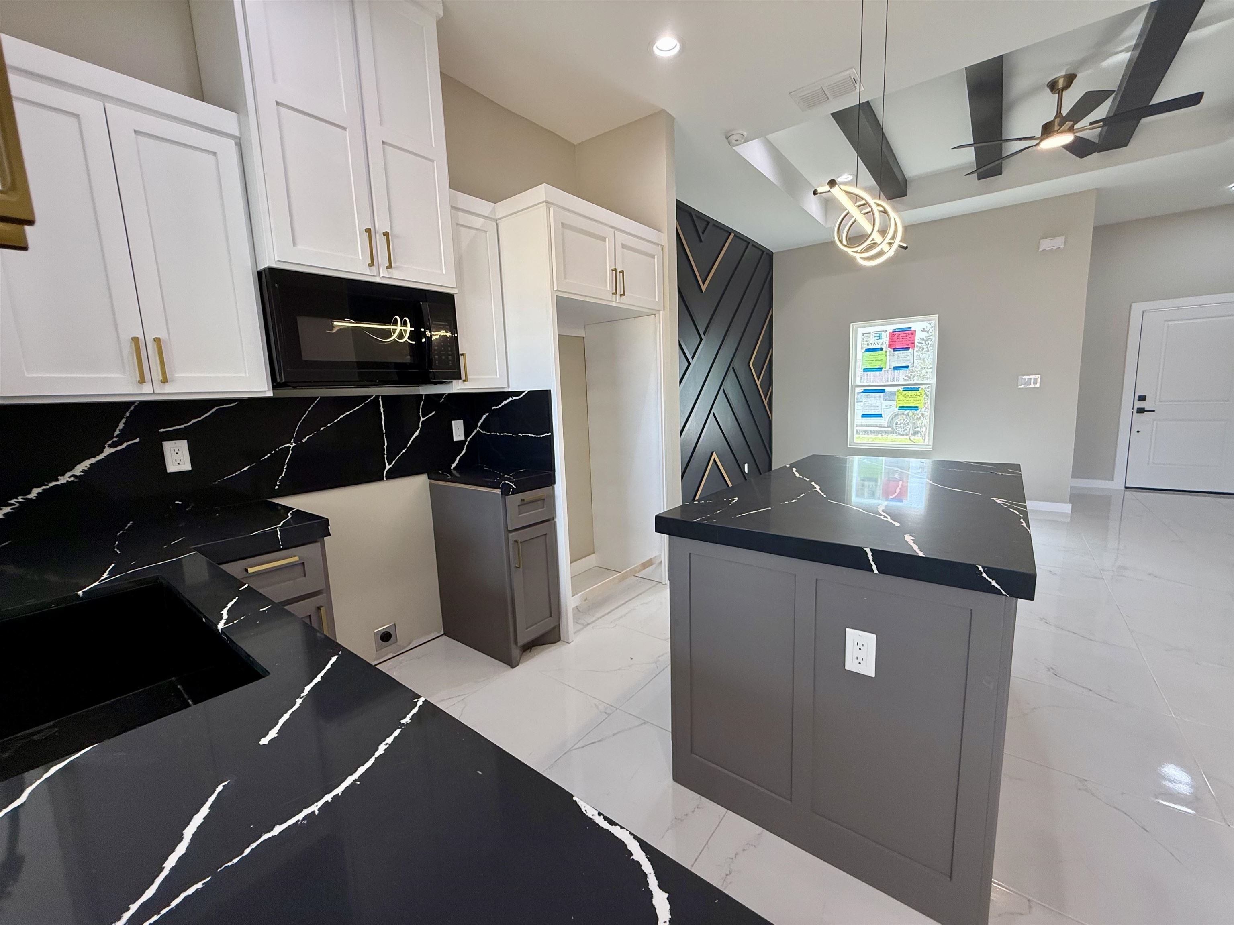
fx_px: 499
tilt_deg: -7.8
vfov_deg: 85.7
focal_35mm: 14
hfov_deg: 102.1
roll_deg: +2.1
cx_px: 617
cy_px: 462
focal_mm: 2.22
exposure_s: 1/120
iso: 125
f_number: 2.2
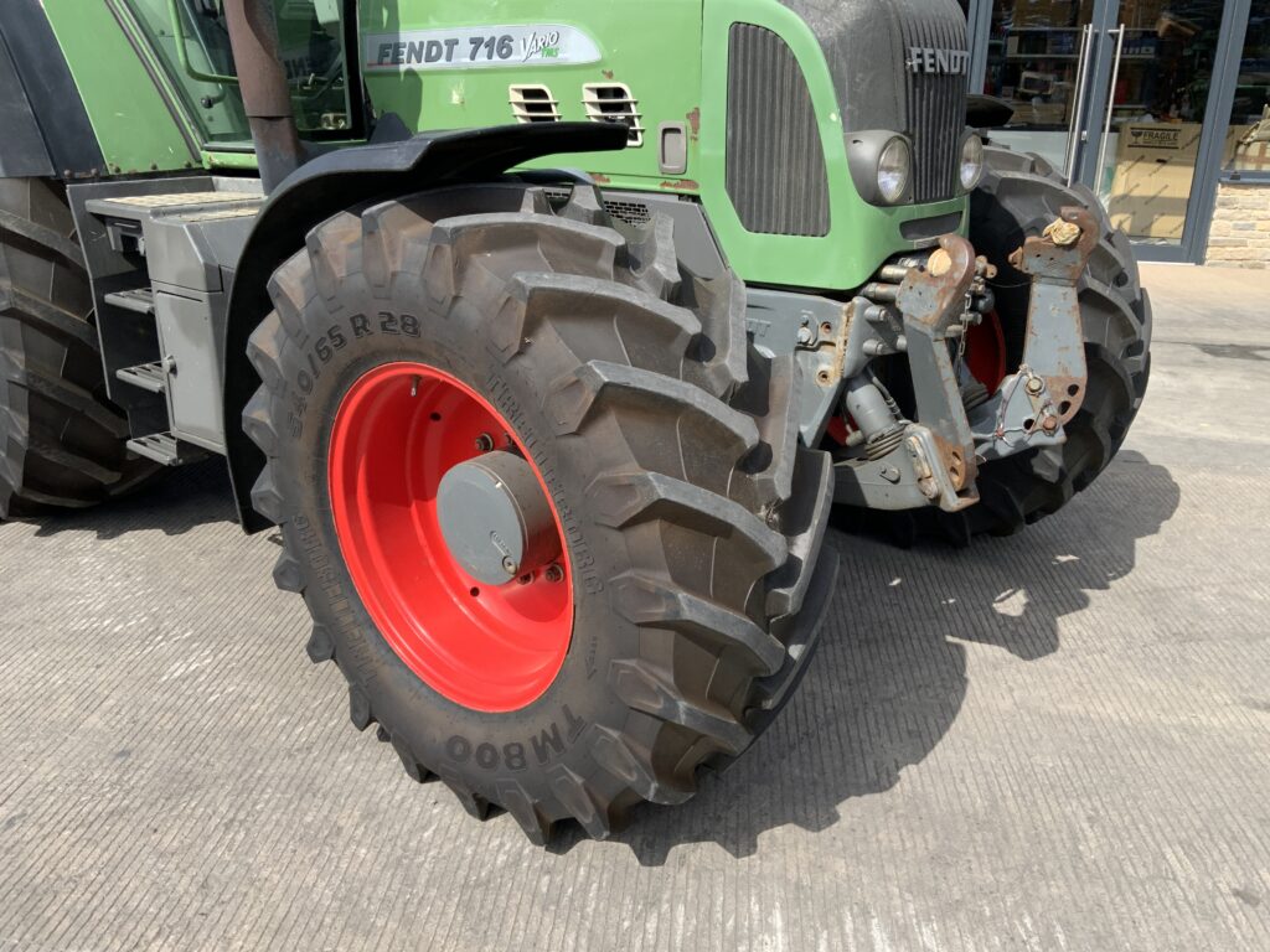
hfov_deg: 61.7
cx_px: 635
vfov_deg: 48.2
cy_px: 476
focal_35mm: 29
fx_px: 1064
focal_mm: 3
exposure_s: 1/1168
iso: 16
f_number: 1.8
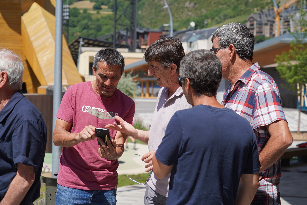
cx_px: 154
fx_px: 622
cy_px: 102
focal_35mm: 73
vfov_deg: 18.7
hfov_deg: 27.7
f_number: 5.6
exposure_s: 1/400
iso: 100
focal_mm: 73
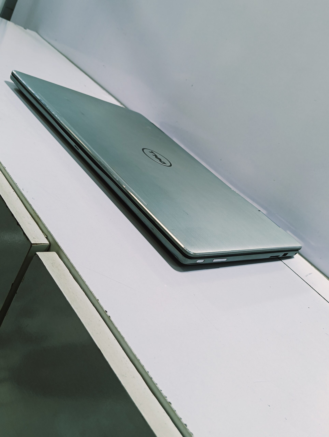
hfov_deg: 48.3
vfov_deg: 61.6
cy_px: 218
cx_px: 164
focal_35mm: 29
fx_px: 367
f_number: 1.8
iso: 80
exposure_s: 1/33.3
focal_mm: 3.98
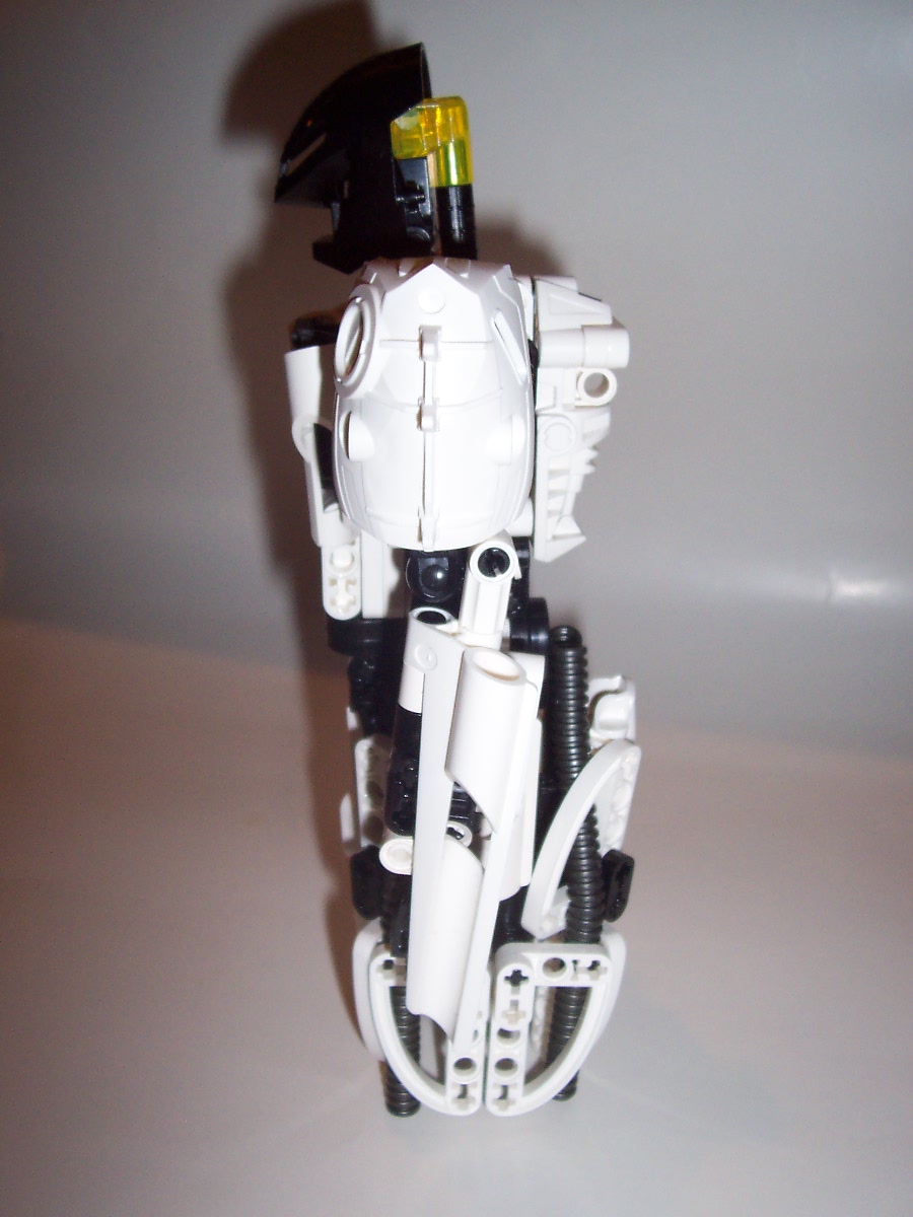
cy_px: 608
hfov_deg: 38.7
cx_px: 456
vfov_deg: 50.1
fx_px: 1301
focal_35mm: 37
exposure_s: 1/60
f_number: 2.8
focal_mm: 5.6
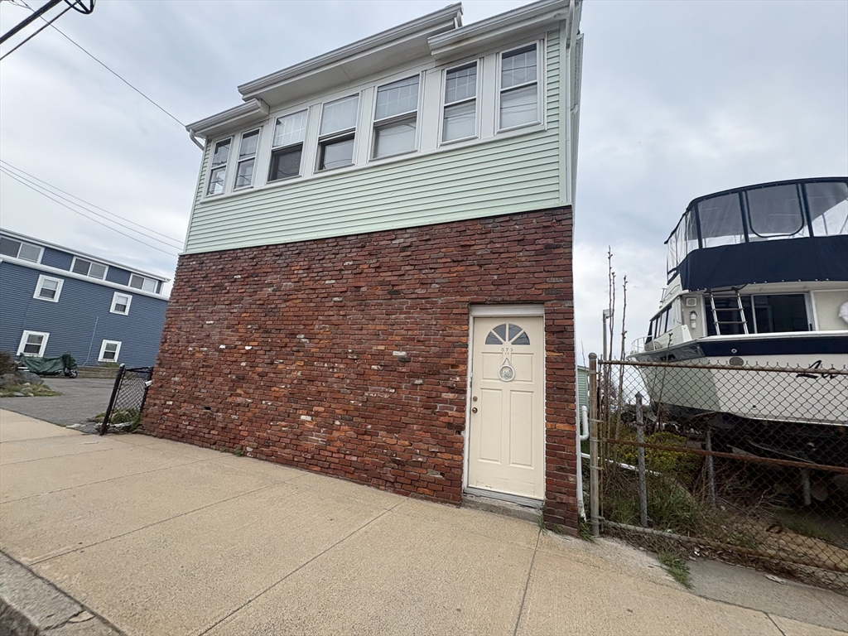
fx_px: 343
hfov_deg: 102.1
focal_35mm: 14
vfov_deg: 85.7
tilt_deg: +14.4
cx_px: 424
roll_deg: -5.3
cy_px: 318
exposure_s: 1/980
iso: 50
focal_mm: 2.22
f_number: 2.2
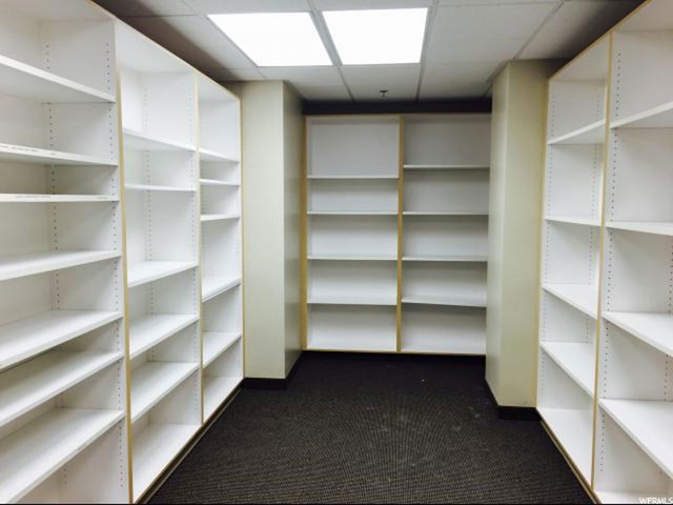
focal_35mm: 29
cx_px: 336
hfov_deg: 61.7
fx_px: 564
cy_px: 252
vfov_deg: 48.2
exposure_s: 1/30
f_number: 2.2
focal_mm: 4.15
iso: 25
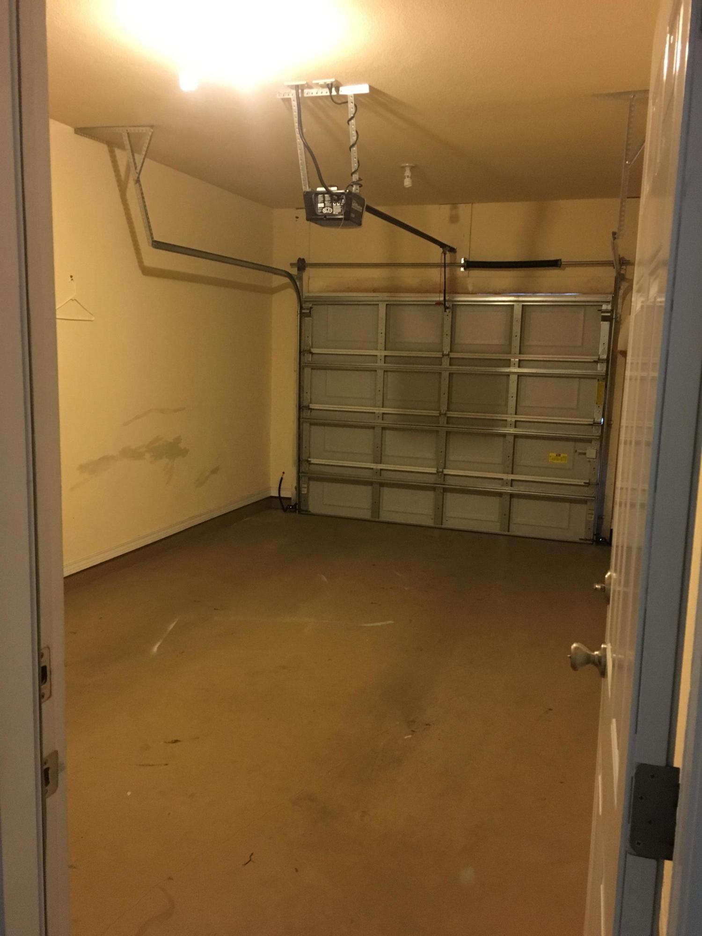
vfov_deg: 61.7
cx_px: 351
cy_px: 468
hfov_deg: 48.2
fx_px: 784
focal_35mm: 29
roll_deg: -0.5
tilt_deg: -8.6
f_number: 2.2
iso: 250
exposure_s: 1/15
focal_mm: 4.15
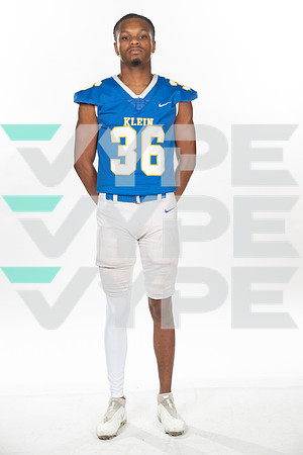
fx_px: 833
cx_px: 152
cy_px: 228
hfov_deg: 20.6
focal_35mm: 66
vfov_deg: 30.5
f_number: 7.1
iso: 800
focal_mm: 66
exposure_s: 1/320
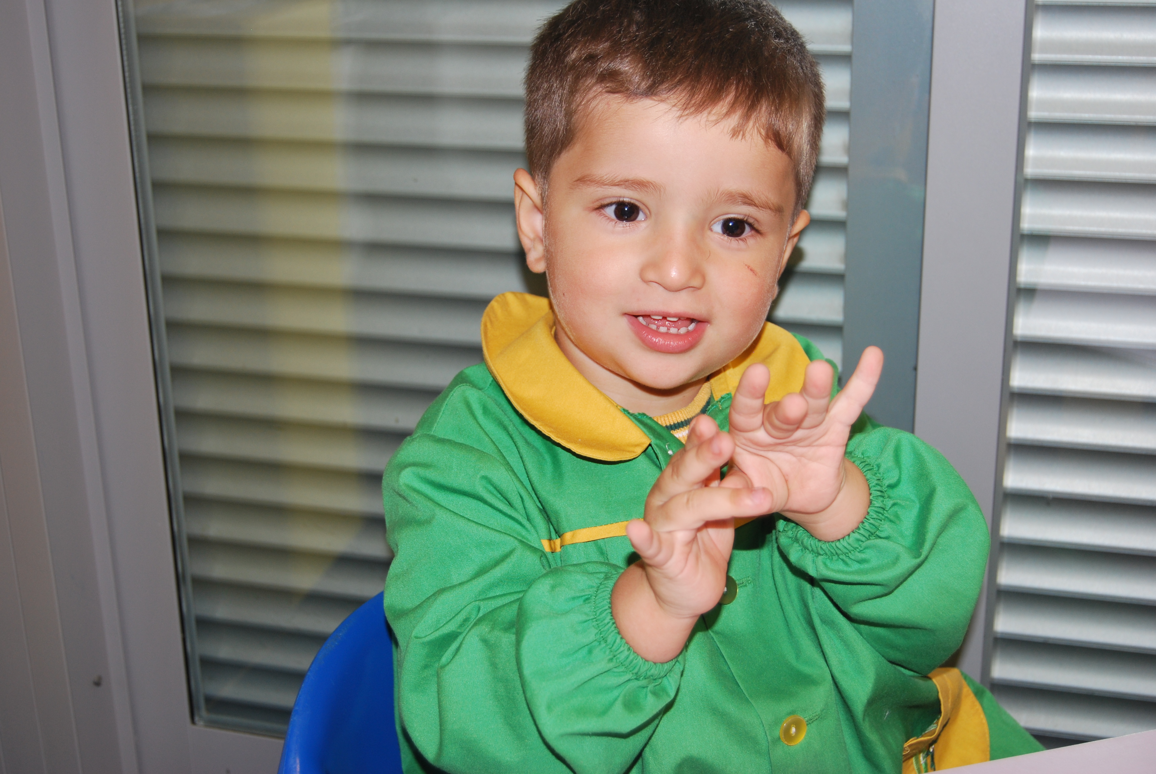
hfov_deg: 37.8
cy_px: 387
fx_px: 1688
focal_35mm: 52
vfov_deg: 25.8
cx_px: 578
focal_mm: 35
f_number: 4.8
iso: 200
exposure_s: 1/60
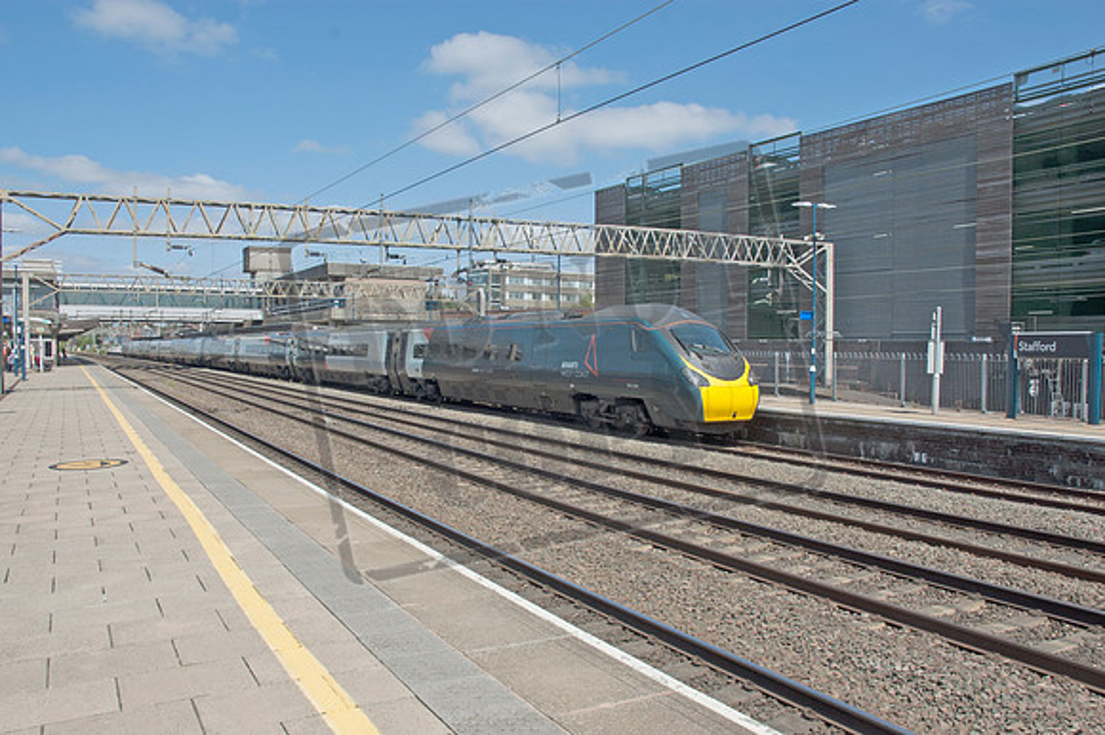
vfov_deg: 47.9
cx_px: 552
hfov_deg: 67.4
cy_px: 368
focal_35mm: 27
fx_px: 828
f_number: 9
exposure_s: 1/320
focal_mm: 18
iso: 200
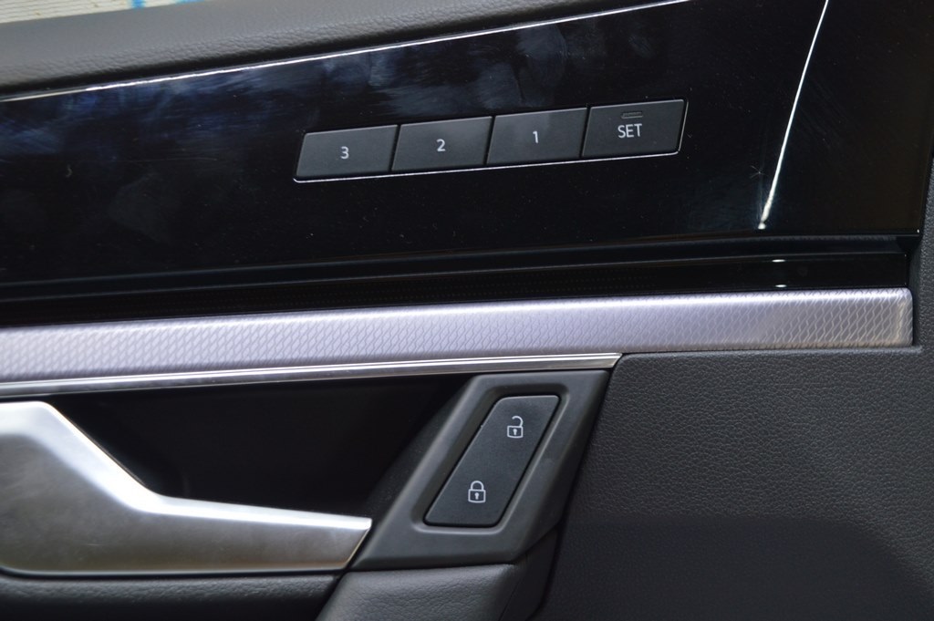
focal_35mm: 54
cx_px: 467
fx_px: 1400
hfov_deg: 36.9
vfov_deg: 25.0
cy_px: 310
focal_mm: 36
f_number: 5.6
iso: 400
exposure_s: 1/20
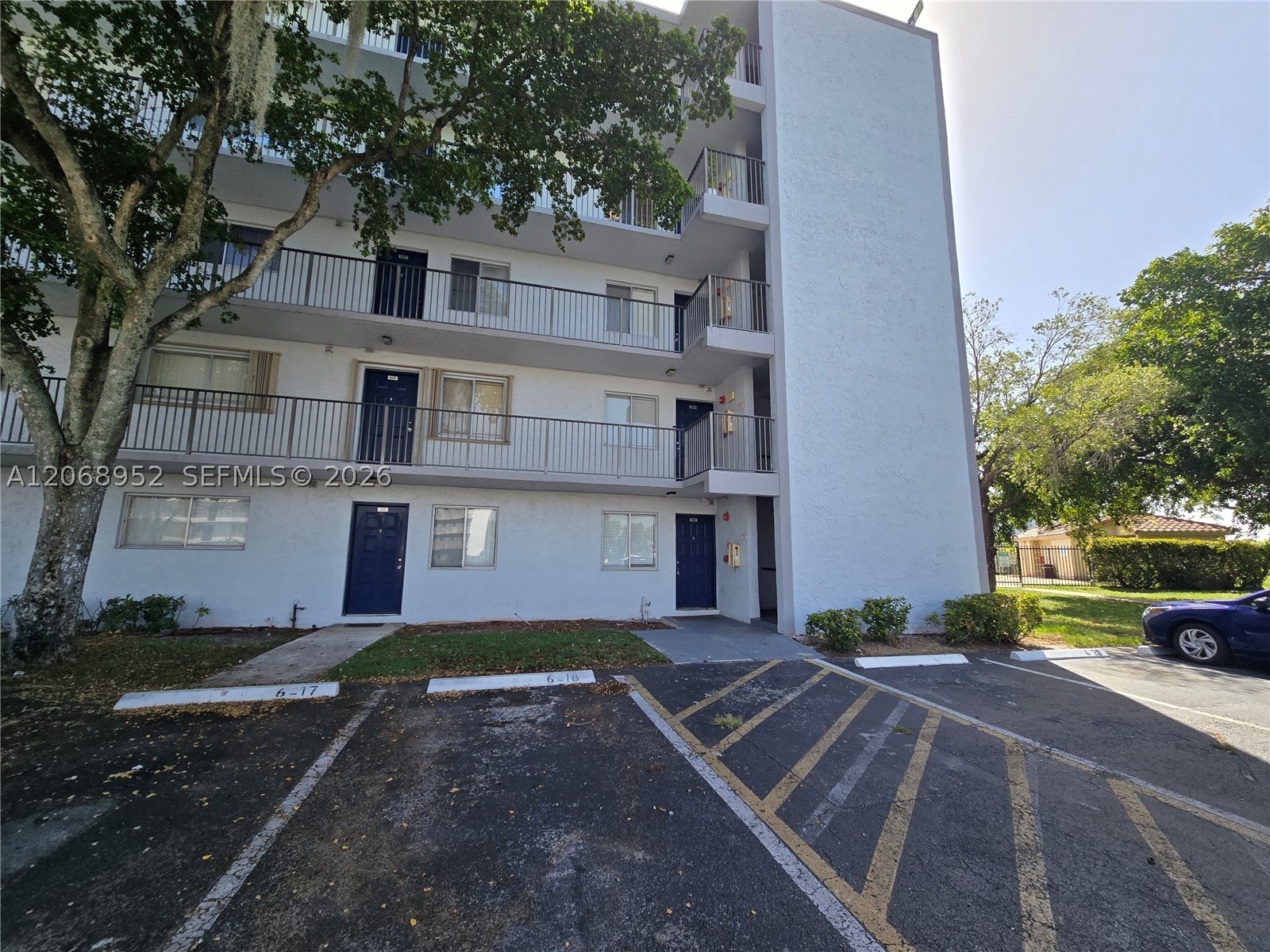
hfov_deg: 106.2
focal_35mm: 13
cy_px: 476
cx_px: 635
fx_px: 477
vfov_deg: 89.9
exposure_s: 1/1027
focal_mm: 2.2
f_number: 2.2
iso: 50
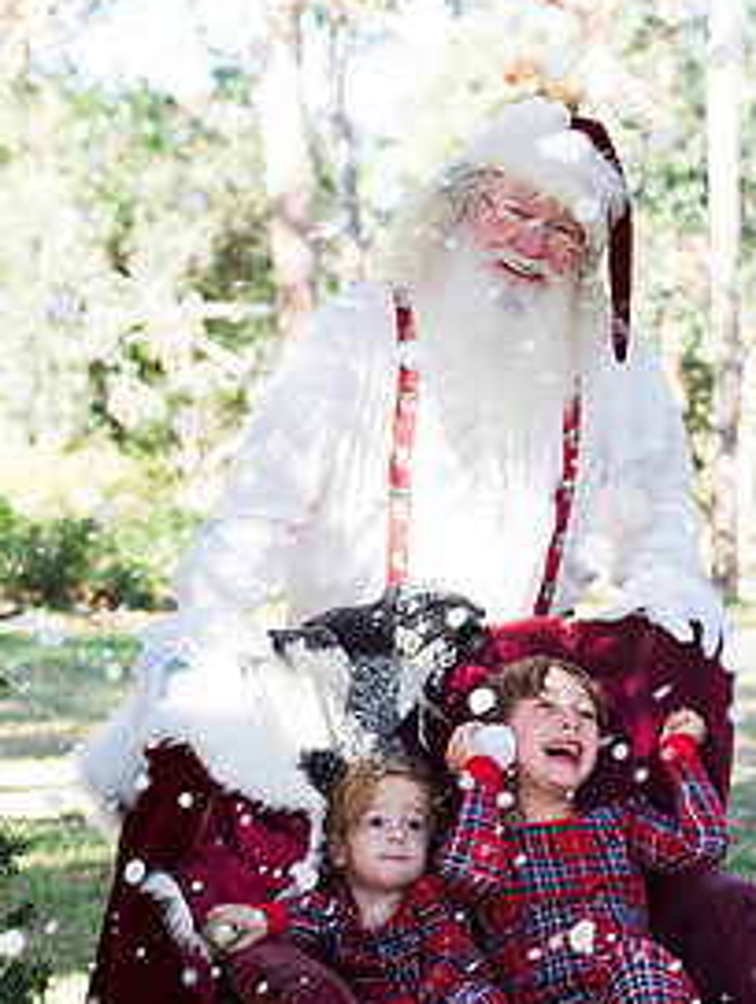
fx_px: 3341
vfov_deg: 17.1
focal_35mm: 115
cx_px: 521
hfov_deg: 12.9
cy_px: 557
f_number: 4.5
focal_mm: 50
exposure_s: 1/125
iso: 125
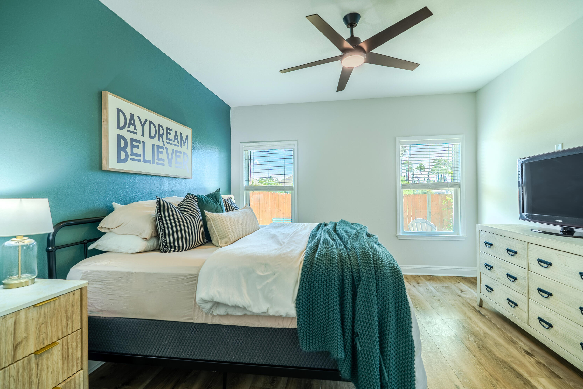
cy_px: 194
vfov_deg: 72.1
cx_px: 292
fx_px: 267
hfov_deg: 95.0
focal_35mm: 16
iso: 200
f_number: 6.3
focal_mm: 16.5
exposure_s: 1/80
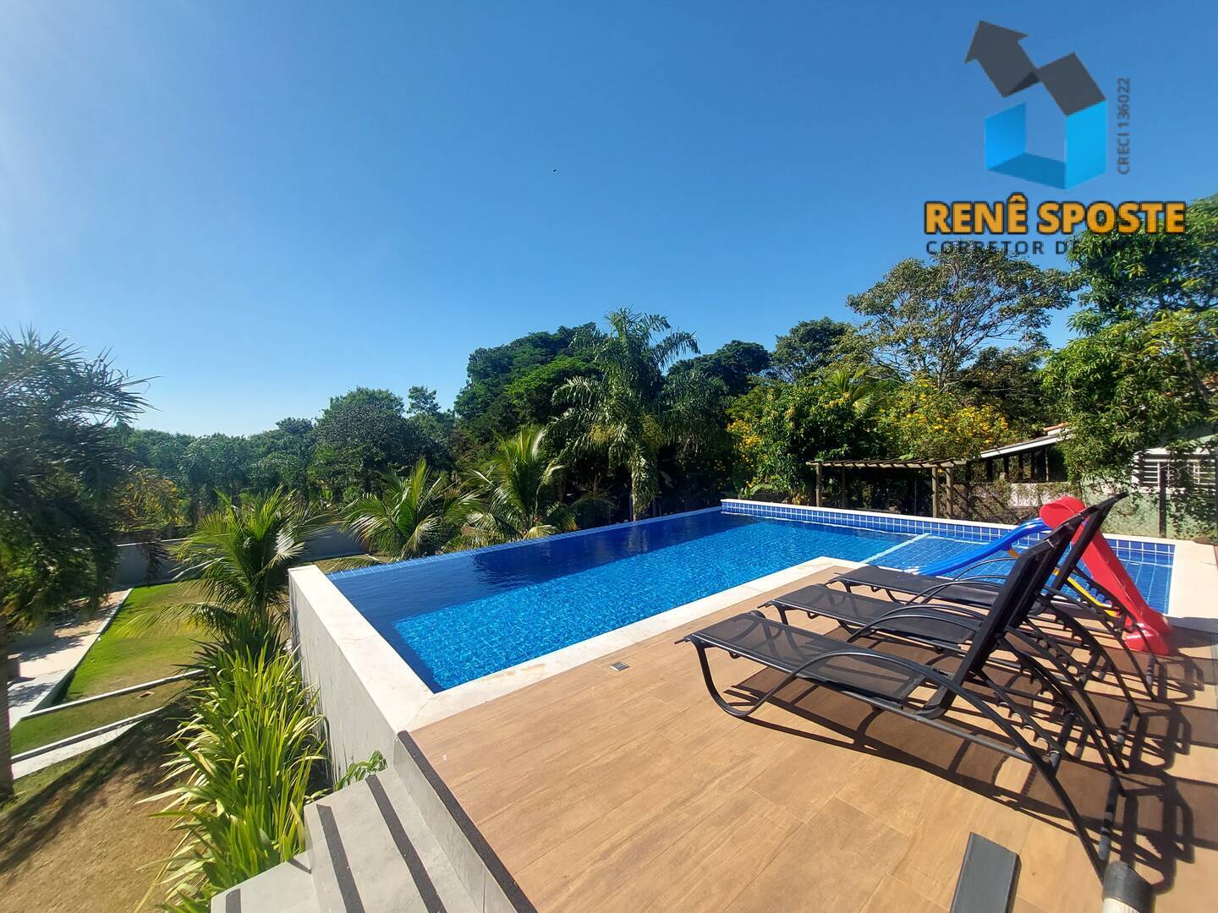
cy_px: 456
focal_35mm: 13
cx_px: 609
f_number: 2.2
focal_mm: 1.74
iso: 40
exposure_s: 1/1207
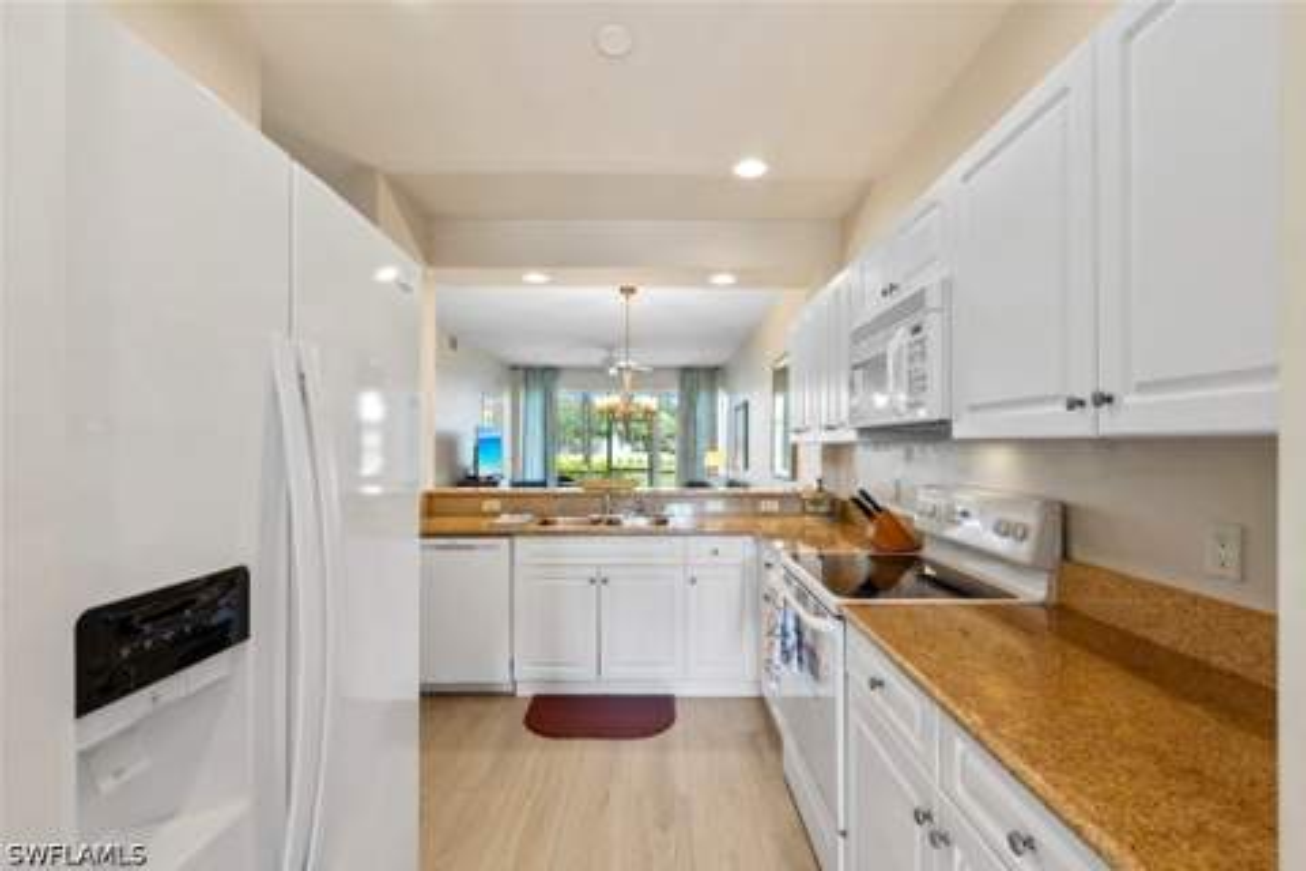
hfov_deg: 95.0
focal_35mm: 16
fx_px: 599
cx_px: 653
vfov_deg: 72.1
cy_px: 436
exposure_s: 1/2.5
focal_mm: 16.5
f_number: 9
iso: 100
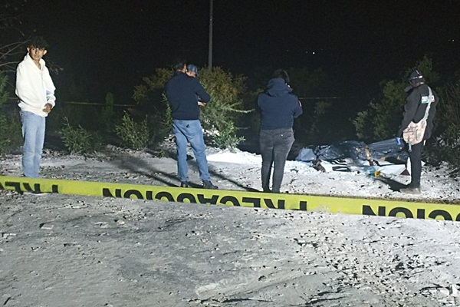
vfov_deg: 41.7
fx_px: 402
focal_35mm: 32
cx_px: 230
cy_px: 154
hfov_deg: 59.5
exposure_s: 1/80
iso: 1250
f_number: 4
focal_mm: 31.5
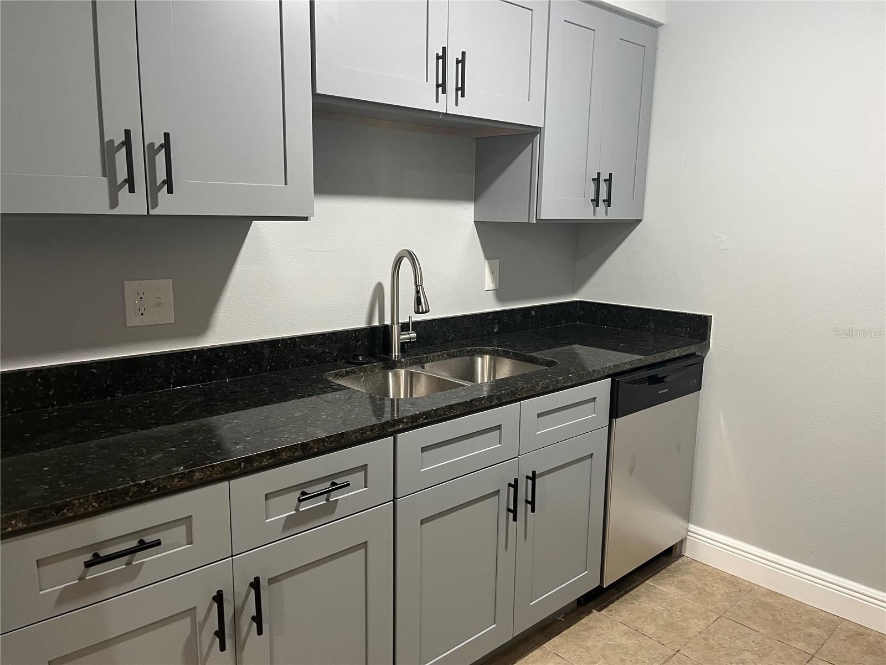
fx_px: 665
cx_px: 443
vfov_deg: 53.1
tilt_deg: -10.8
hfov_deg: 67.3
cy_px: 332
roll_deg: -1.3
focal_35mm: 26
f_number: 1.6
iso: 250
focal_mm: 5.1
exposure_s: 1/60
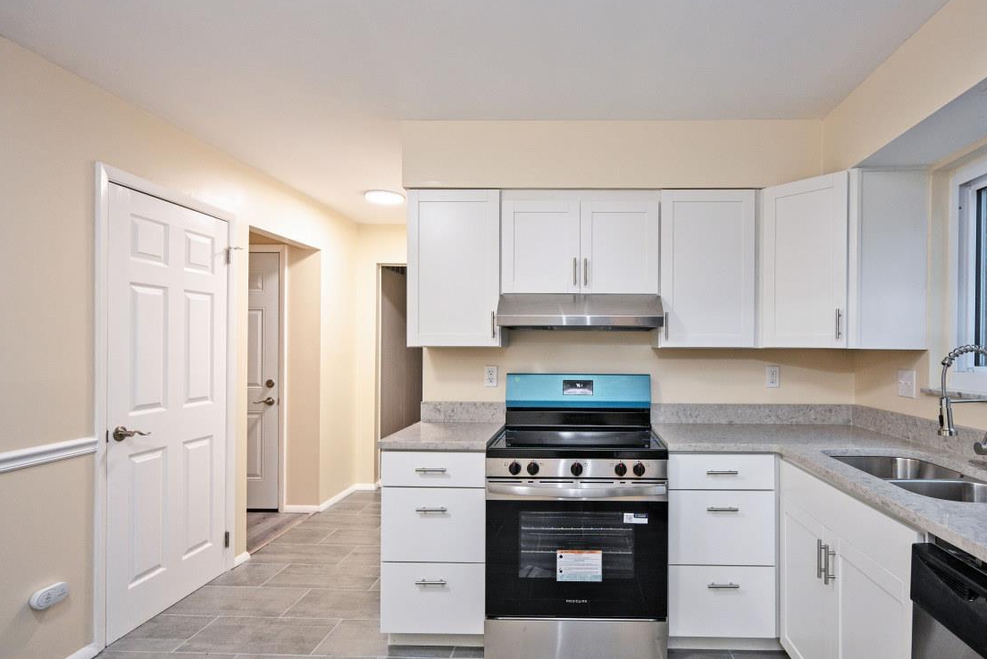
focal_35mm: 19
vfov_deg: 64.5
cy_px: 342
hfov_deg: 86.2
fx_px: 521
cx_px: 575
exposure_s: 1/60
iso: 720
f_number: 4
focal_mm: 14
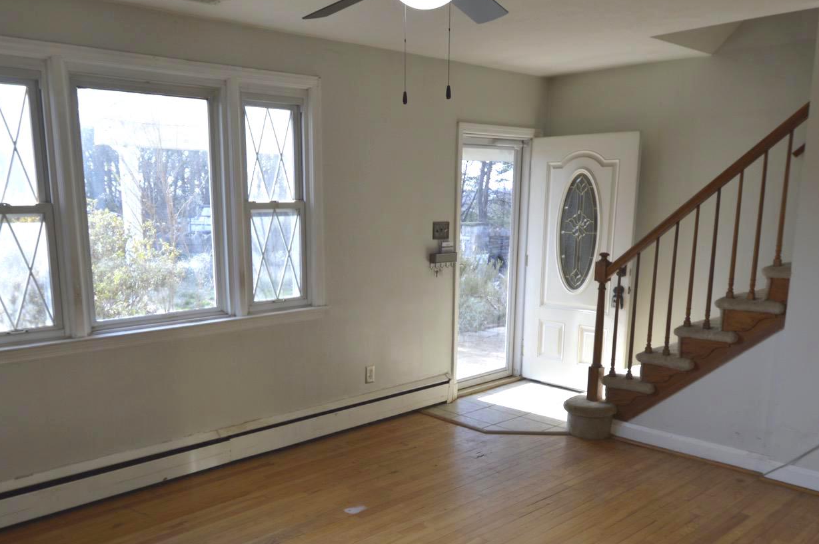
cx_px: 338
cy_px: 358
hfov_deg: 61.6
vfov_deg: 43.0
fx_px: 682
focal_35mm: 30
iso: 110
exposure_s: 1/60
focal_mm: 12
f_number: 5.6
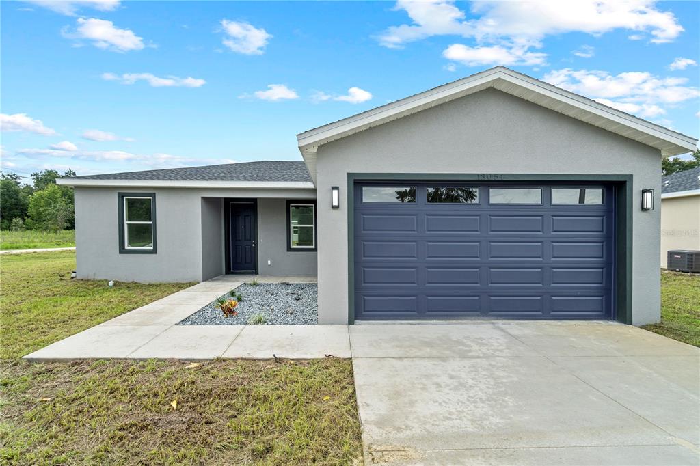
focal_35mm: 15
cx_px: 350
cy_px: 233
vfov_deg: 77.3
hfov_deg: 100.4
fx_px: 292
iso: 100
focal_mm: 10
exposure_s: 1/30
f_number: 8
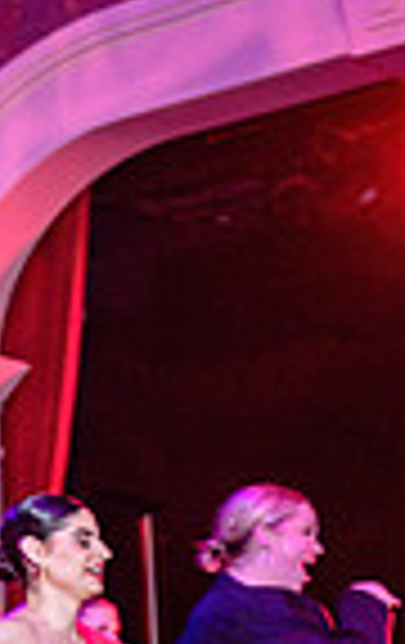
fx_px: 1950
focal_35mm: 111
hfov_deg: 9.8
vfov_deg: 18.5
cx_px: -702
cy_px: 560
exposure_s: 1/60
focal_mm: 24
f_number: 3.2
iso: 1000
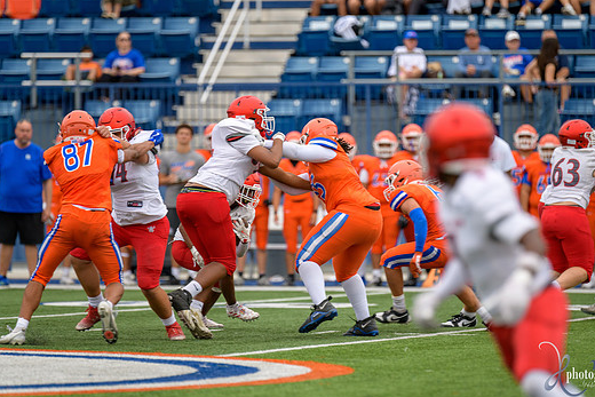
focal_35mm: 301
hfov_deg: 6.8
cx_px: 330
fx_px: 4976
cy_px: 204
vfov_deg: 4.6
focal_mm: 270
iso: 200
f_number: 2.8
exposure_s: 1/800
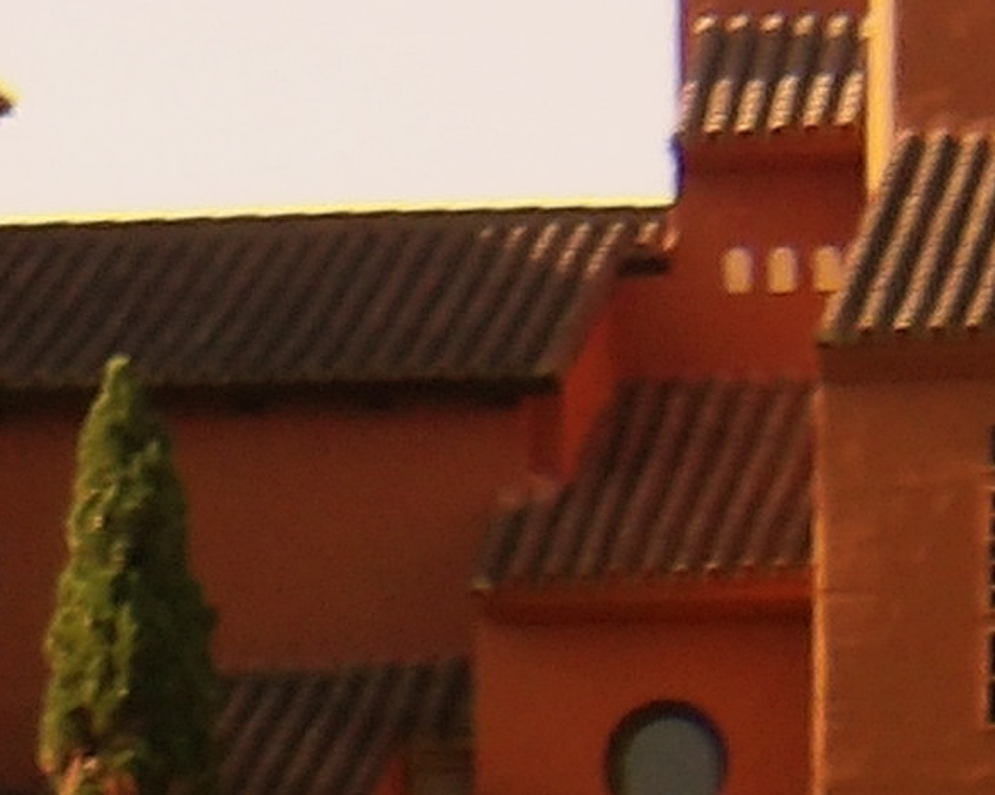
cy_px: 2792
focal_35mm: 408
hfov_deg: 4.6
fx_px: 12013
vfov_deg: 3.6
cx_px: -1683
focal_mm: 9.4
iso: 100
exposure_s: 1/546
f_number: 4.2
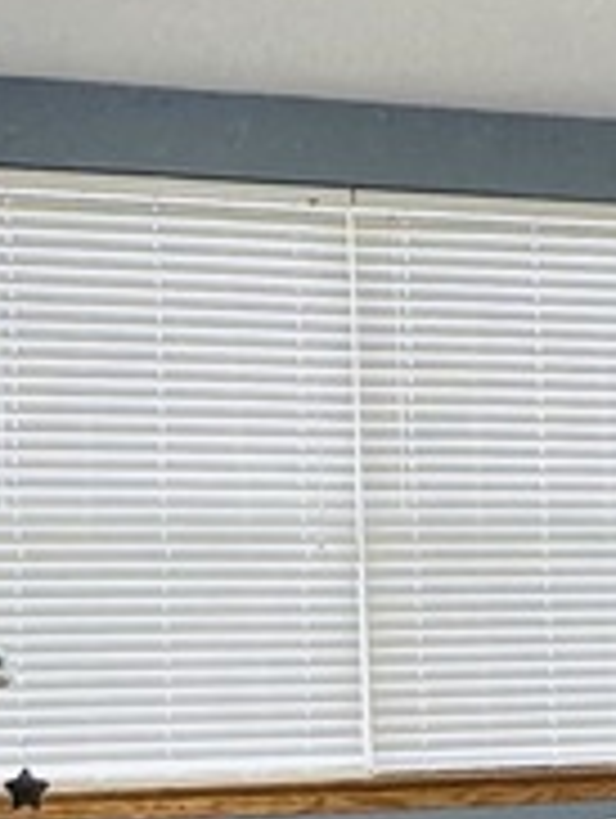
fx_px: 1965
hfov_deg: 17.7
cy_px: 778
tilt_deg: -0.6
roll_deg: +1.9
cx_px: 463
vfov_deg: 22.8
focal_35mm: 83
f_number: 2.2
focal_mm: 2.22
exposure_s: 1/60
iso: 200
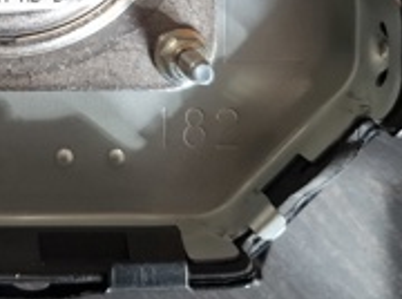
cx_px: -45
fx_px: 950
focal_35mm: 82
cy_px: -126
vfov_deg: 16.6
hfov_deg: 22.5
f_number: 1.8
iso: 160
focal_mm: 5.54
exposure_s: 1/100
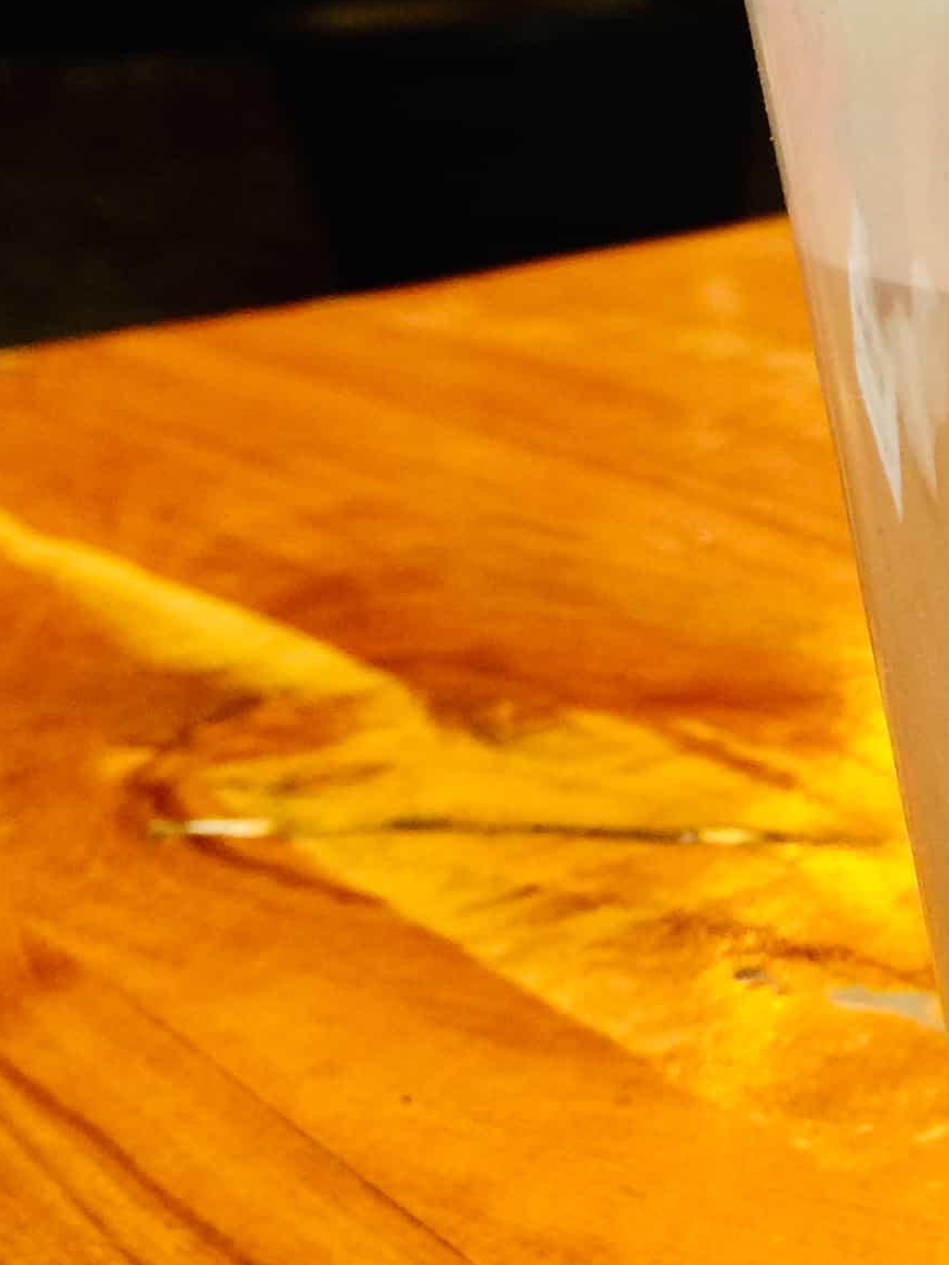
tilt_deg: -18.3
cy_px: 663
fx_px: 2996
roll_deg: +4.1
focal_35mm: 82
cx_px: 1215
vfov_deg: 23.8
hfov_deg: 17.0
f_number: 2.2
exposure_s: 1/33
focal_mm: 4.15
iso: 40
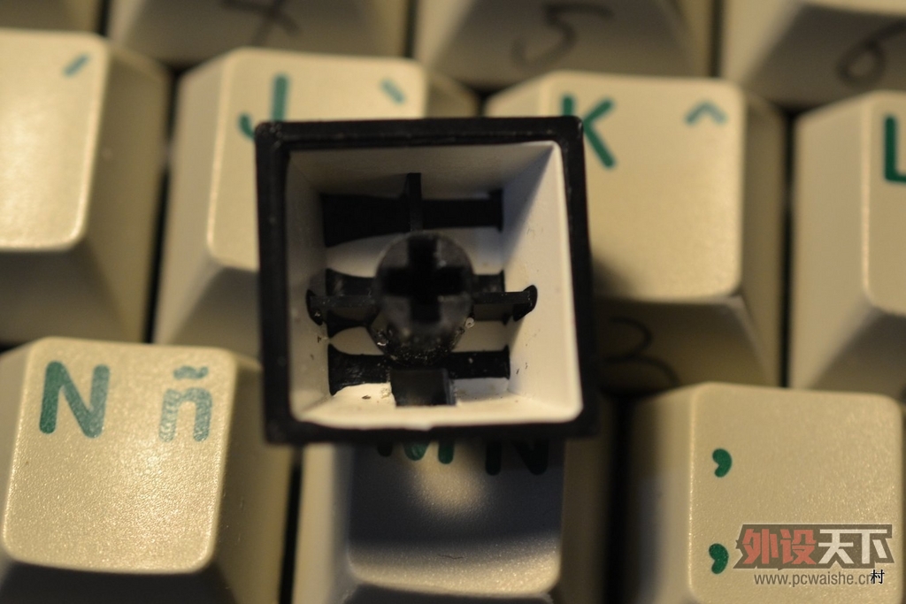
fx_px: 1510
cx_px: 453
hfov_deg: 33.4
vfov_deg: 22.6
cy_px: 302
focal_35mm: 60
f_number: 4
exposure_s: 1/60
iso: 400
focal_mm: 40
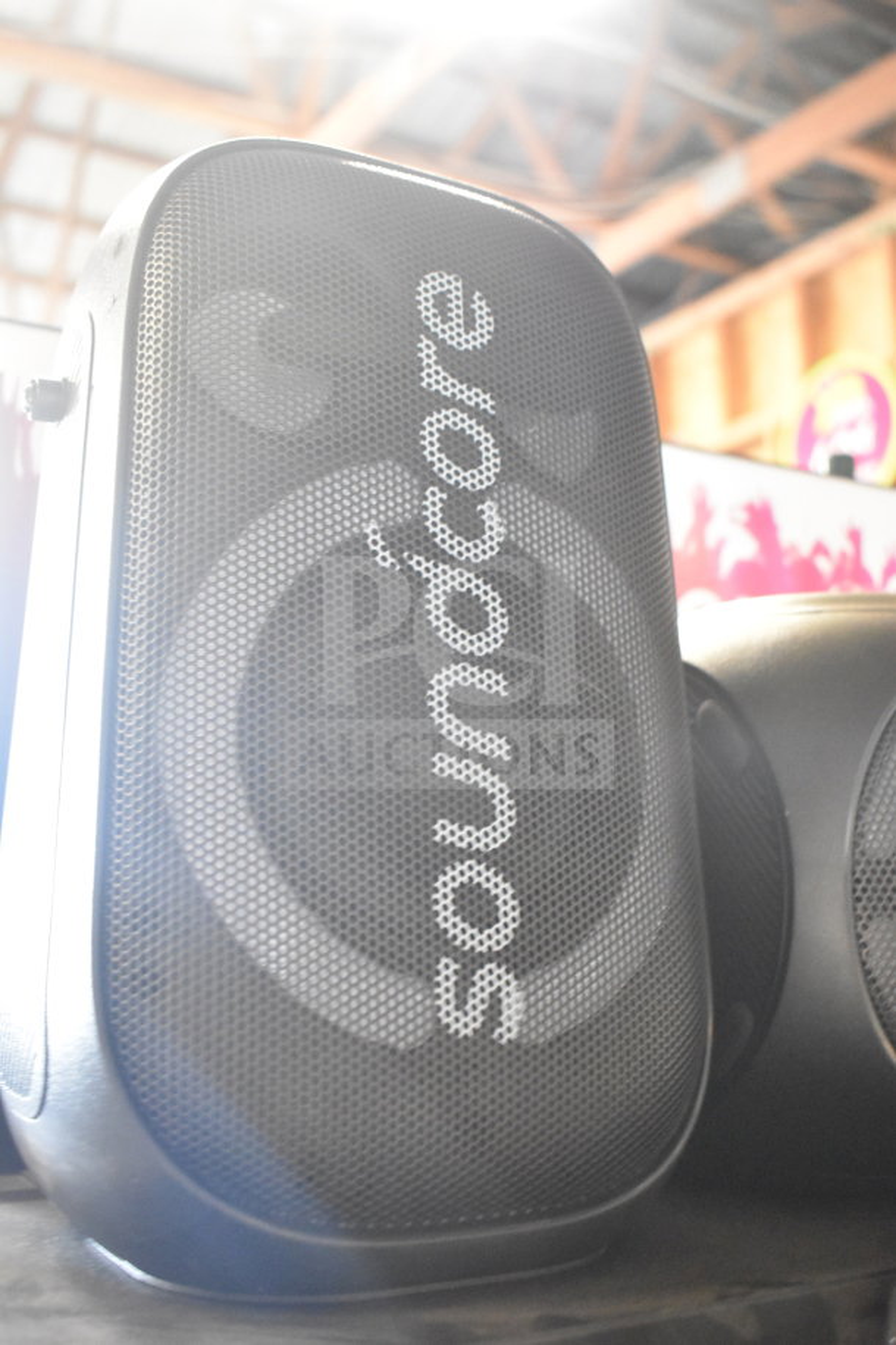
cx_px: 448
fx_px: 1400
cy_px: 672
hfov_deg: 35.5
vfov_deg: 51.3
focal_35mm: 38
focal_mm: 25
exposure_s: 1/40
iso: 7200
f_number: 4
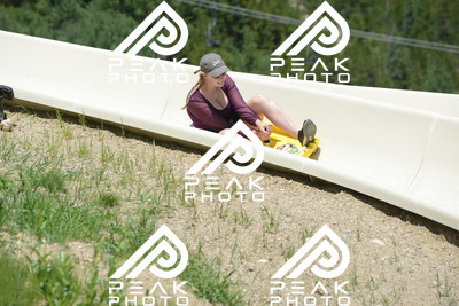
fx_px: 2487
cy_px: 153
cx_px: 230
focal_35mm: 195
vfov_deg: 7.0
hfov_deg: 10.5
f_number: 6.3
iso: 400
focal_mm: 195
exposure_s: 1/1250
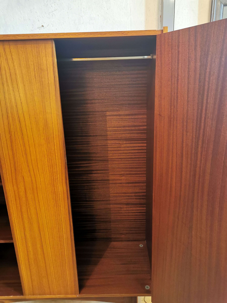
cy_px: 152
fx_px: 236
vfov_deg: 65.3
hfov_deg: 51.4
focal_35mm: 27
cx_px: 114
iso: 200
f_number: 1.8
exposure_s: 1/50
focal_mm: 5.58
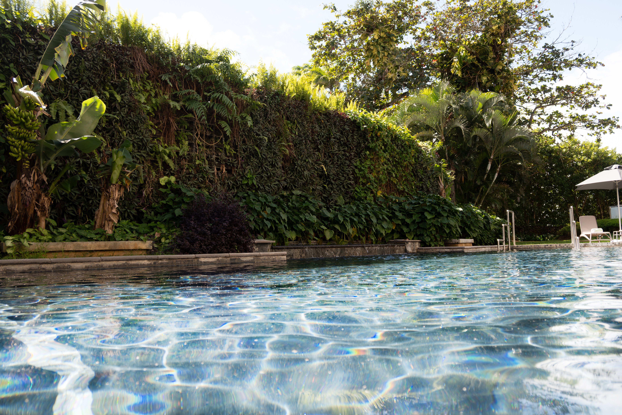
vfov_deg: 42.6
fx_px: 531
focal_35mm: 31
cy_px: 208
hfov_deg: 60.7
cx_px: 311
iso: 180
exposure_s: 1/250
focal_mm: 20.5
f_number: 5.6
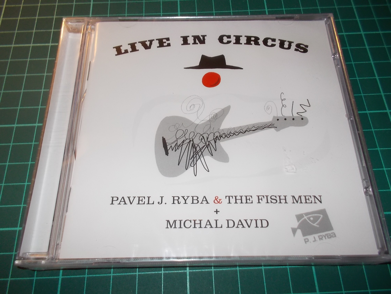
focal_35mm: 29
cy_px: 147
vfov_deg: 48.2
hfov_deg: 61.7
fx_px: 328
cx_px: 196
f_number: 3.3
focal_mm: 4.1
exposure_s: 1/30
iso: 200
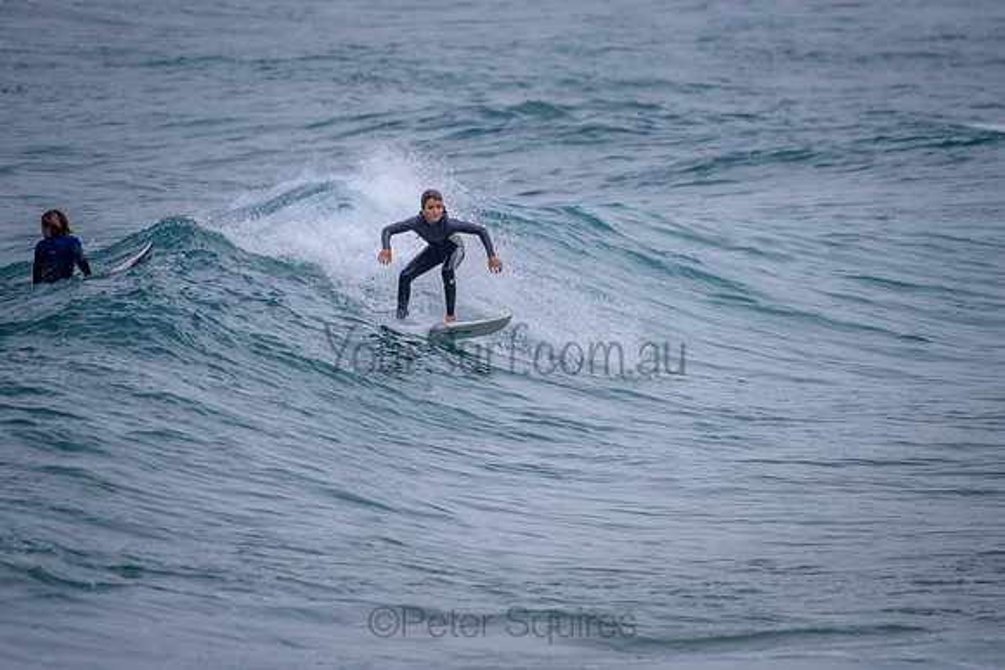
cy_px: 330
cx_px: 496
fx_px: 17117
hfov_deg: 3.4
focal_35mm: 613
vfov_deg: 2.2
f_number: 5.6
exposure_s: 1/2000
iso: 125
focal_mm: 500
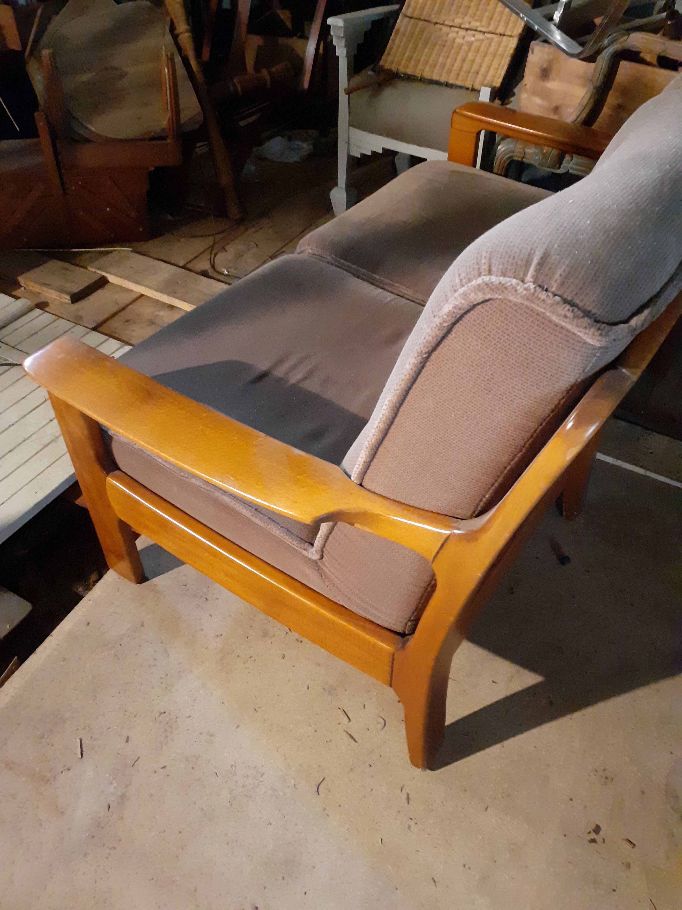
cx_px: 341
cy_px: 455
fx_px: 709
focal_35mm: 27
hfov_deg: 51.4
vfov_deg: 65.3
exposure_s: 1/20
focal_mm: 3.6
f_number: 1.9
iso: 800
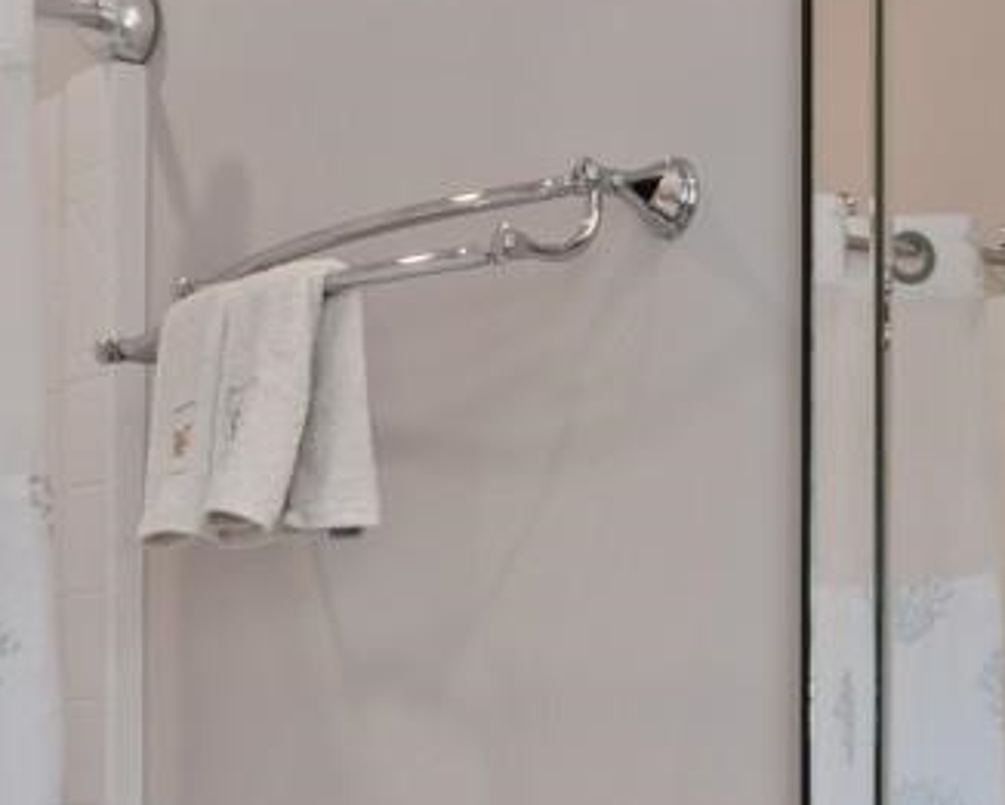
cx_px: 1014
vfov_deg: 21.2
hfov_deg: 25.7
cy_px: 783
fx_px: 2083
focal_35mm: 70
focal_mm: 10
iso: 100
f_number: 4.5
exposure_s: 1/8
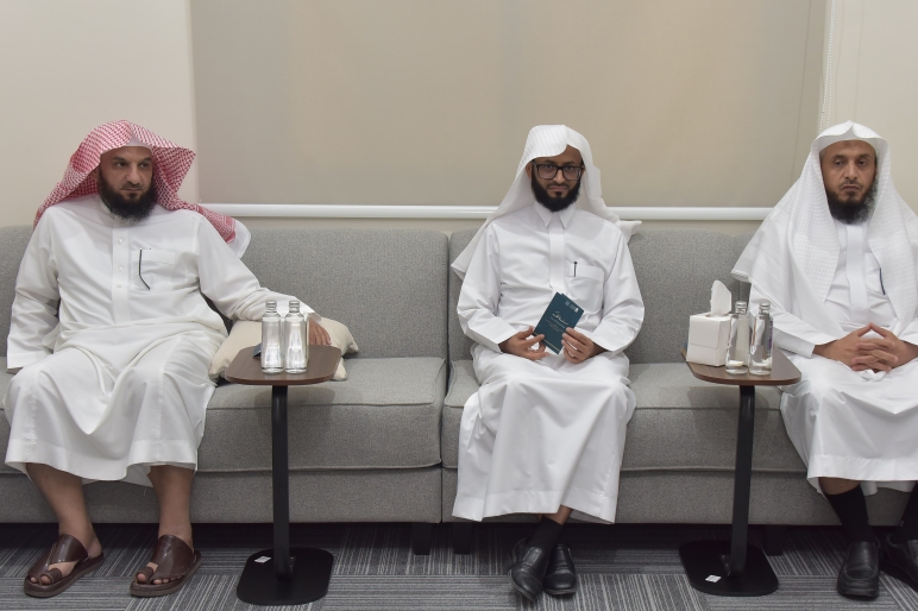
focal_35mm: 57
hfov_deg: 35.0
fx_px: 1453
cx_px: 507
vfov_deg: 23.7
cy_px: 373
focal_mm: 44
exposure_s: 1/60
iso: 1100
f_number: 7.1
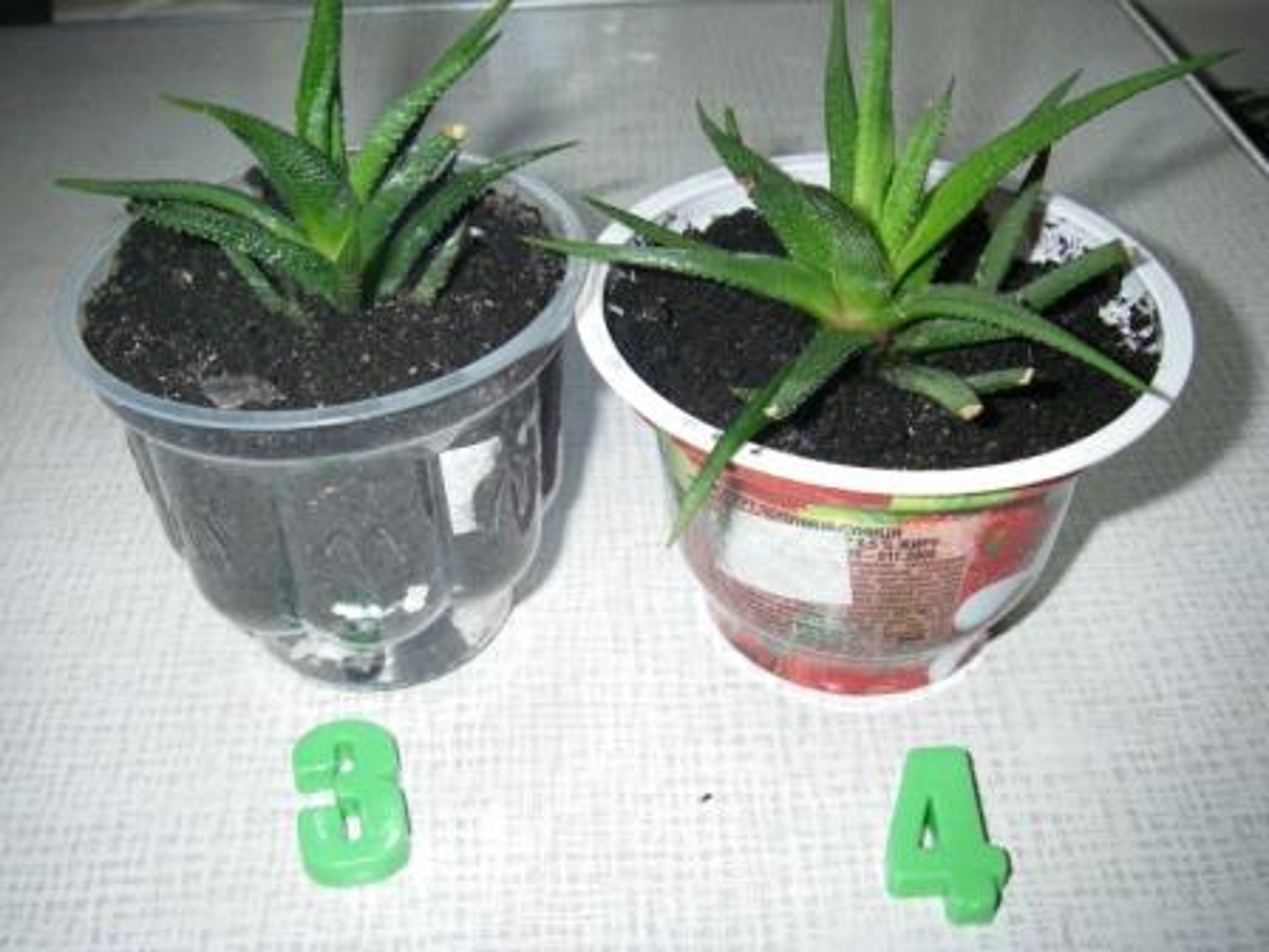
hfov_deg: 49.0
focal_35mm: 38
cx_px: 634
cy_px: 476
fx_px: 1393
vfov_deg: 37.7
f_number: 3.3
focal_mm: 6.3
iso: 250
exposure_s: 1/50
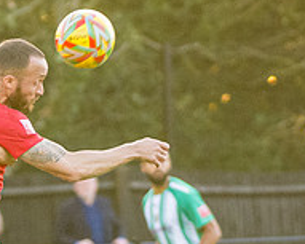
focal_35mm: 956
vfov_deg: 1.6
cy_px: 194
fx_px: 8634
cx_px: 37
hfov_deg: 2.0
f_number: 2.8
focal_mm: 160
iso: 1250
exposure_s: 1/1000
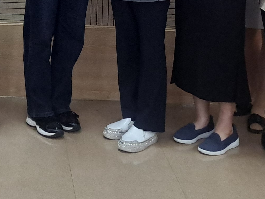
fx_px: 727
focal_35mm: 95
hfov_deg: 20.1
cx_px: 14
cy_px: -168
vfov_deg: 13.8
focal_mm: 5.23
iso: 125
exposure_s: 1/60
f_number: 1.8
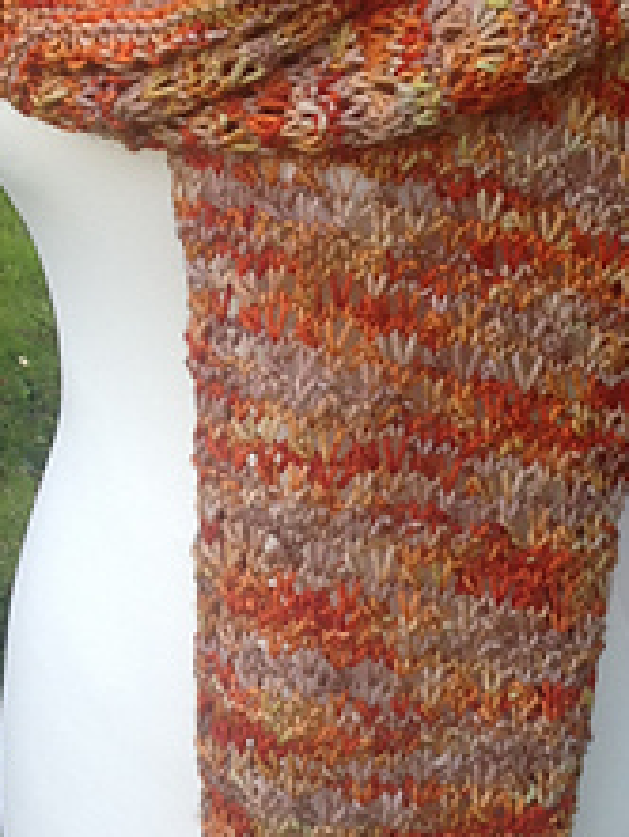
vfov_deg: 19.3
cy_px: 239
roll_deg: -0.6
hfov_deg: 14.7
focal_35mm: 101
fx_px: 2445
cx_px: 375
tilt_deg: -9.3
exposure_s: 1/60
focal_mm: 4.28
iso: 50
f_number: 2.4
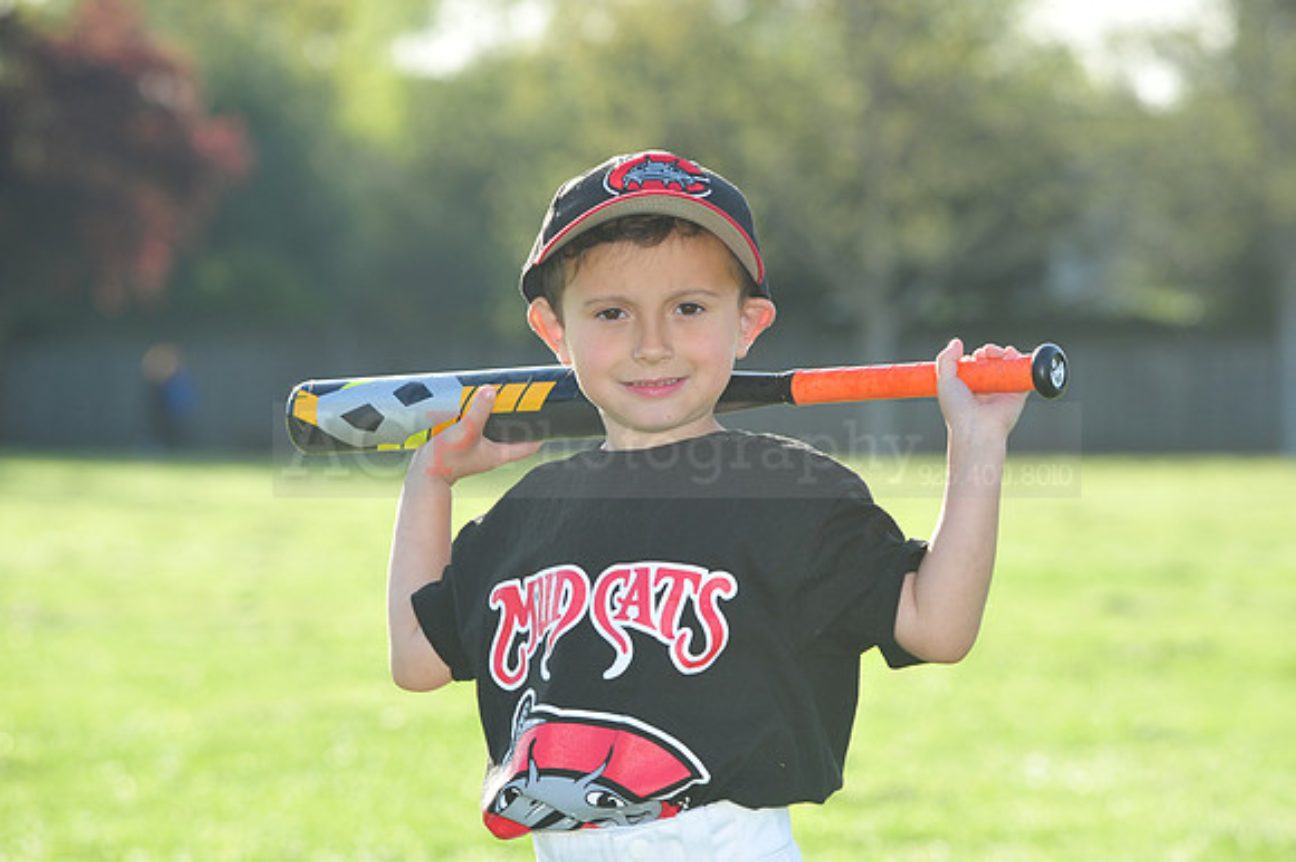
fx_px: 6296
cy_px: 431
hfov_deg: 11.8
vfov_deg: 7.8
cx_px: 648
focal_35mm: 175
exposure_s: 1/320
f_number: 8
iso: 400
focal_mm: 175
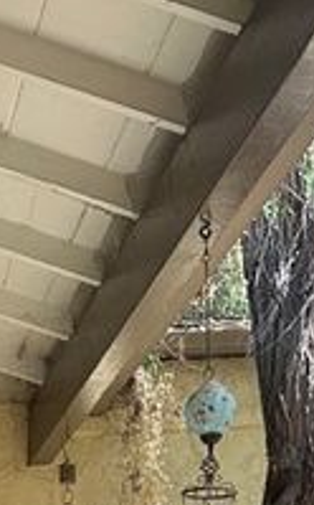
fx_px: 1496
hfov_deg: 11.4
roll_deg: +0.0
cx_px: -182
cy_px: 813
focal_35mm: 109
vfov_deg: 16.9
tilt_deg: -1.0
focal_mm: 6.86
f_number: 1.78
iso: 80
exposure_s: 1/404
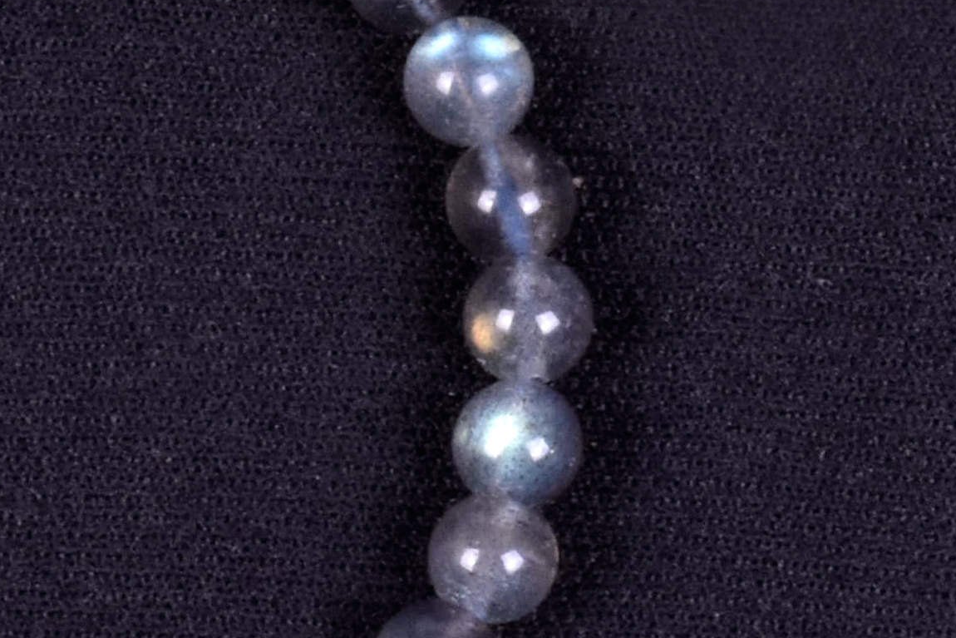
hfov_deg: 5.1
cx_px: 958
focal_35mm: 407
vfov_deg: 3.4
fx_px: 10809
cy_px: -460
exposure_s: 1/100
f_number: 25
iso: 320
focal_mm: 52
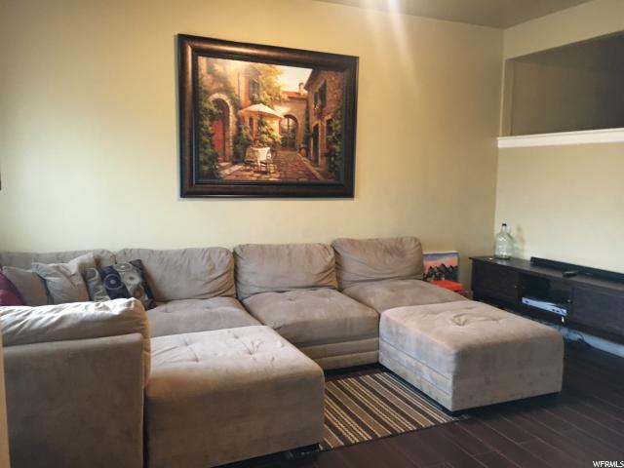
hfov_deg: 61.7
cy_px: 234
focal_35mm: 29
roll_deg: -1.1
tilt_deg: -7.4
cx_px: 312
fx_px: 523
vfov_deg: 48.2
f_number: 2.2
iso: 200
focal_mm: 4.15
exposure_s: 1/15
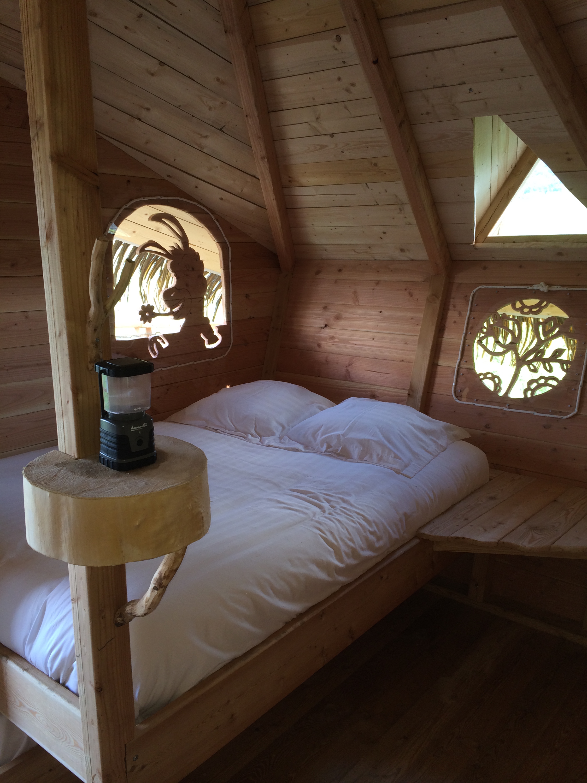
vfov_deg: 60.0
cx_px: 294
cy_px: 392
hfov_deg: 46.8
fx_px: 678
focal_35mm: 30
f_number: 2.2
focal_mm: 4.12
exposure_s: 1/30
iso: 40
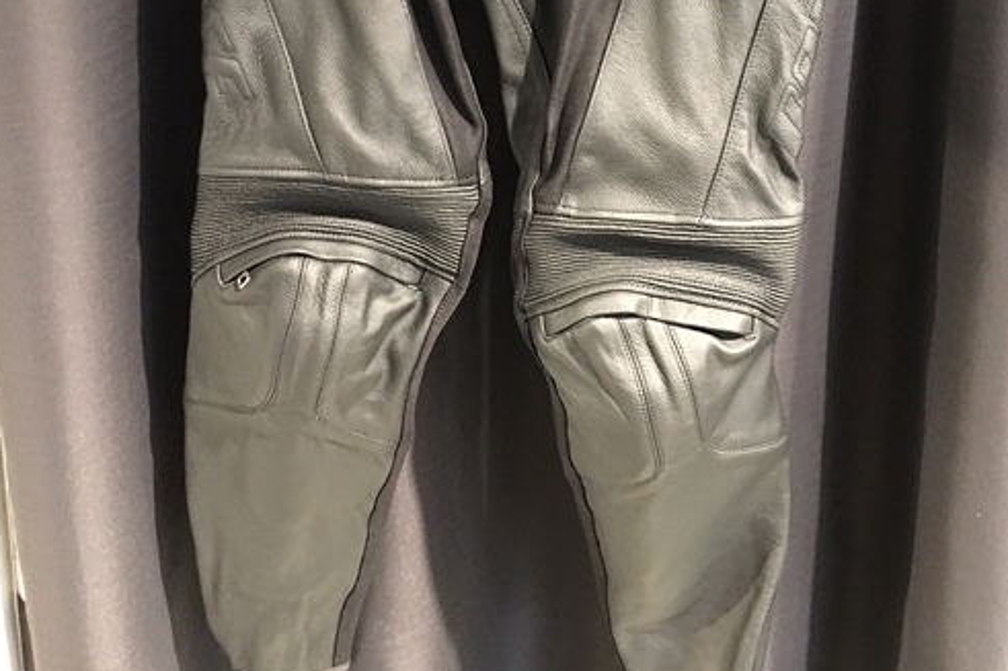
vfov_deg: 31.6
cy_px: 120
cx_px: 501
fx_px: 1148
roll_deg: -1.1
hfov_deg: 47.4
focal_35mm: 41
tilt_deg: -16.1
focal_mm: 4.15
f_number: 2.2
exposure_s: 1/4
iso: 125
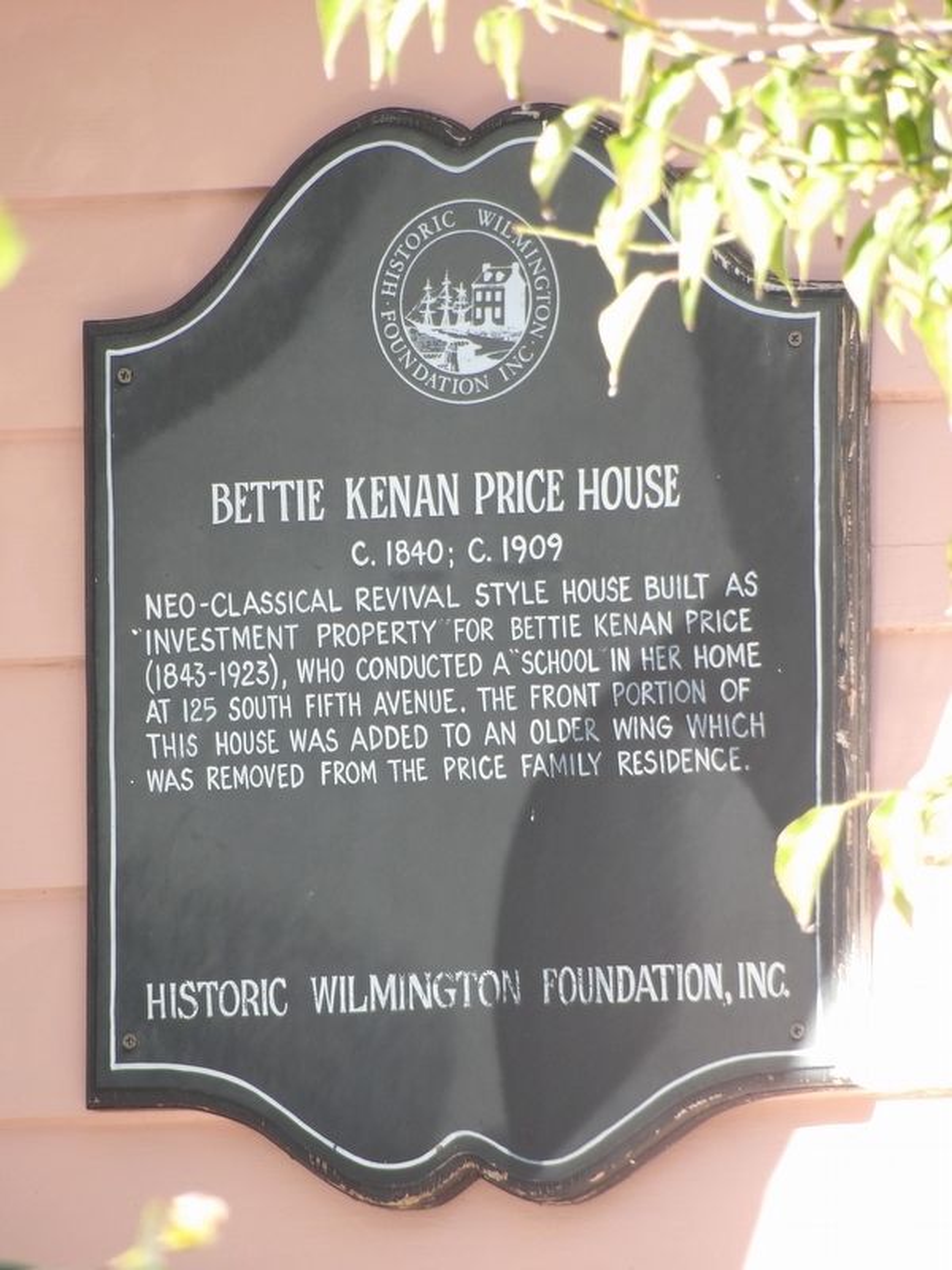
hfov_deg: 1.8
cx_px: 476
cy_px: 635
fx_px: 31095
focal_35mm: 848
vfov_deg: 2.3
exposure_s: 1/100
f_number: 4.8
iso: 149
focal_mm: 152.1
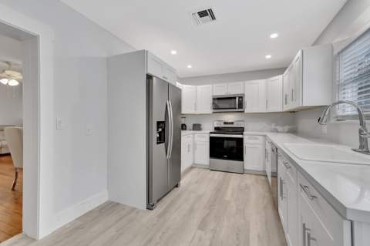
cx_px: 185
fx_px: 154
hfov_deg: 100.4
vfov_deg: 77.2
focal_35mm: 15
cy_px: 123
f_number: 8
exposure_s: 1/15
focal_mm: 10
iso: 900
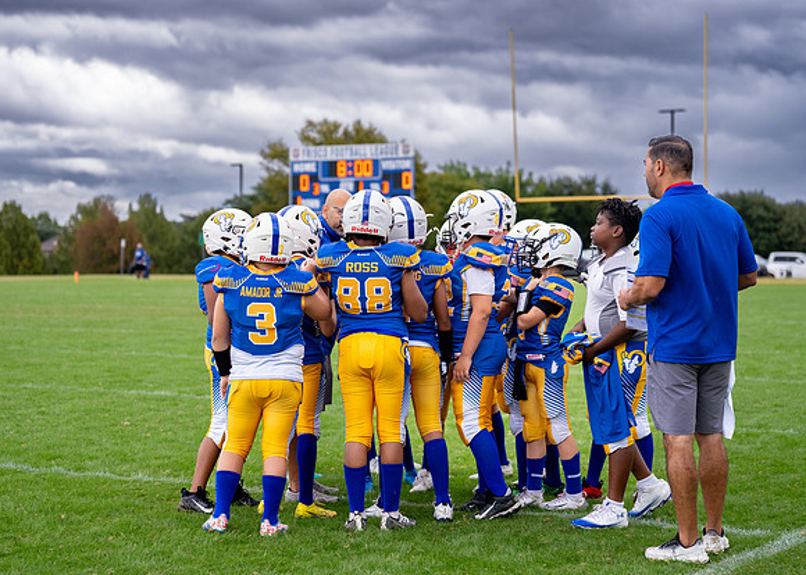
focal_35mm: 77
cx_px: 362
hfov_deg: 25.8
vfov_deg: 18.6
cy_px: 286
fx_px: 1758
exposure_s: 1/1250
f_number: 2.8
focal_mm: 70
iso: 500
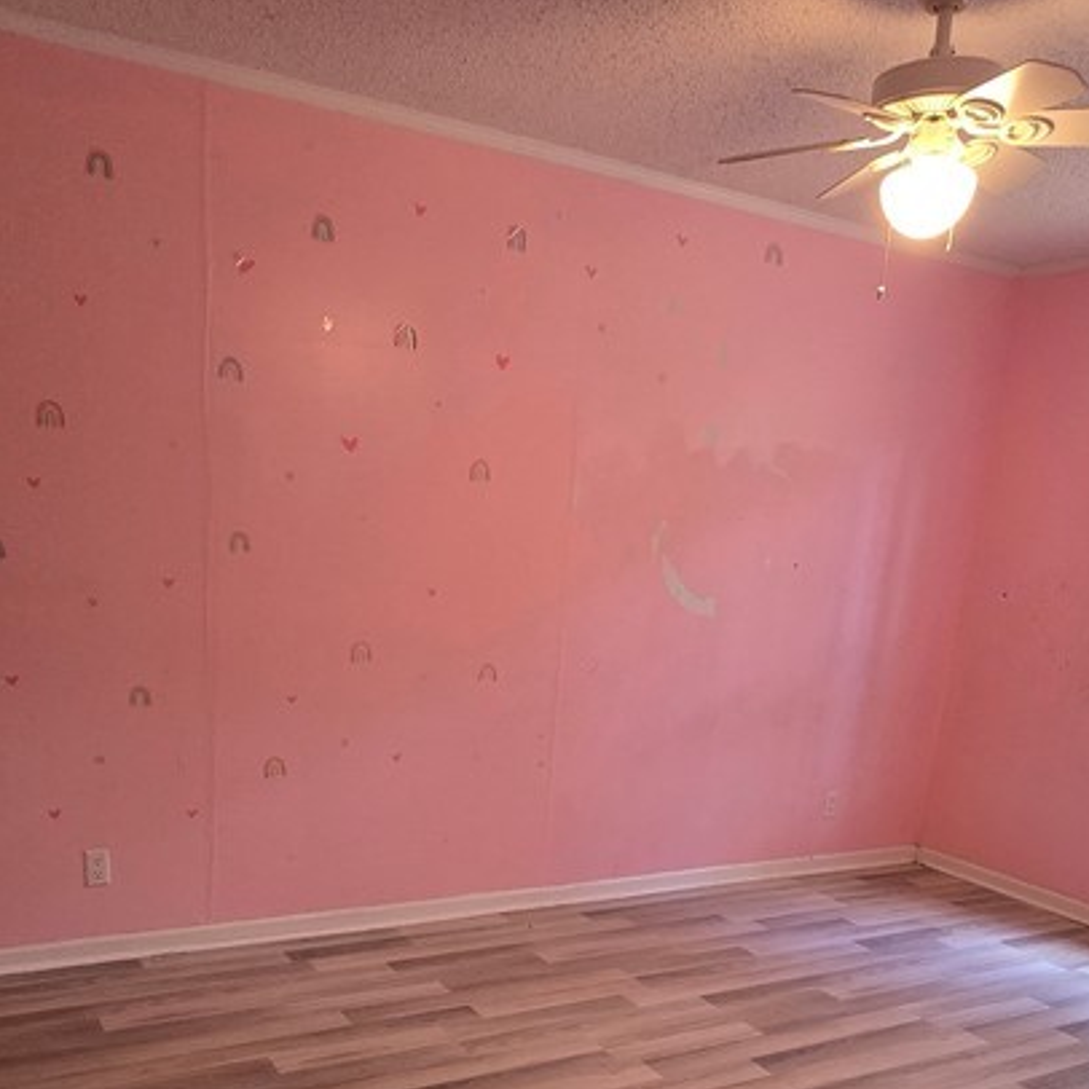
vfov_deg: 52.7
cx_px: 512
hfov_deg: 55.6
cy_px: 842
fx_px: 1032
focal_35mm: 29
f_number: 2.2
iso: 320
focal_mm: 2.2
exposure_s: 1/60
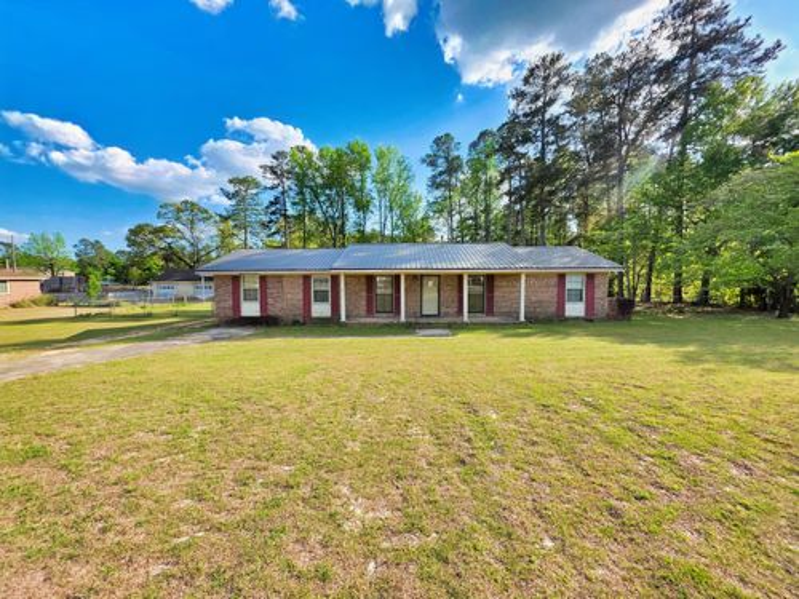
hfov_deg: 106.2
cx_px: 400
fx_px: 300
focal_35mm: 13
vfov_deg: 89.9
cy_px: 300
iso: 40
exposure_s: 1/682
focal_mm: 2.2
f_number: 1.9
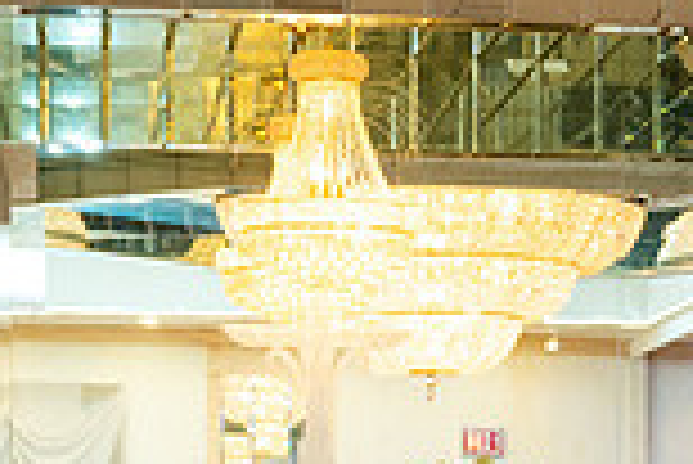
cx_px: 486
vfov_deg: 8.6
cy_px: 842
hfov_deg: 13.3
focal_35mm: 154
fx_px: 2967
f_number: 3.2
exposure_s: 1/200
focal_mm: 40
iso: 1250
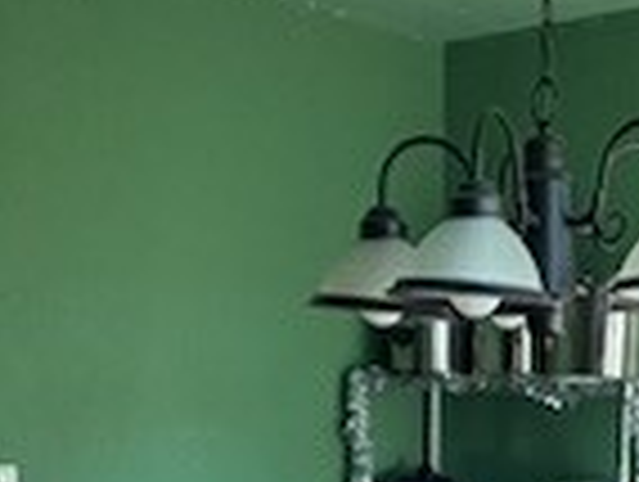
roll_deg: -1.3
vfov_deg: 21.3
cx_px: 567
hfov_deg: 29.5
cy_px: 617
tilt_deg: -13.5
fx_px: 1165
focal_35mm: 63
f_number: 2.2
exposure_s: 1/92
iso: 320
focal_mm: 2.22
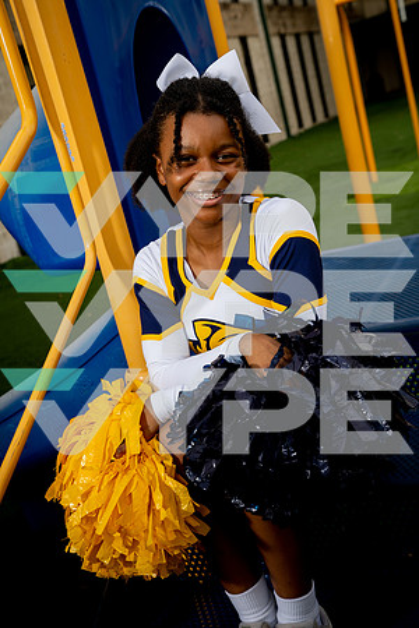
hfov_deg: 26.5
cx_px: 210
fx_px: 890
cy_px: 314
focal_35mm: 51
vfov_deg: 38.9
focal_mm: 51
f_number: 5.6
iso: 100
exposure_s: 1/250
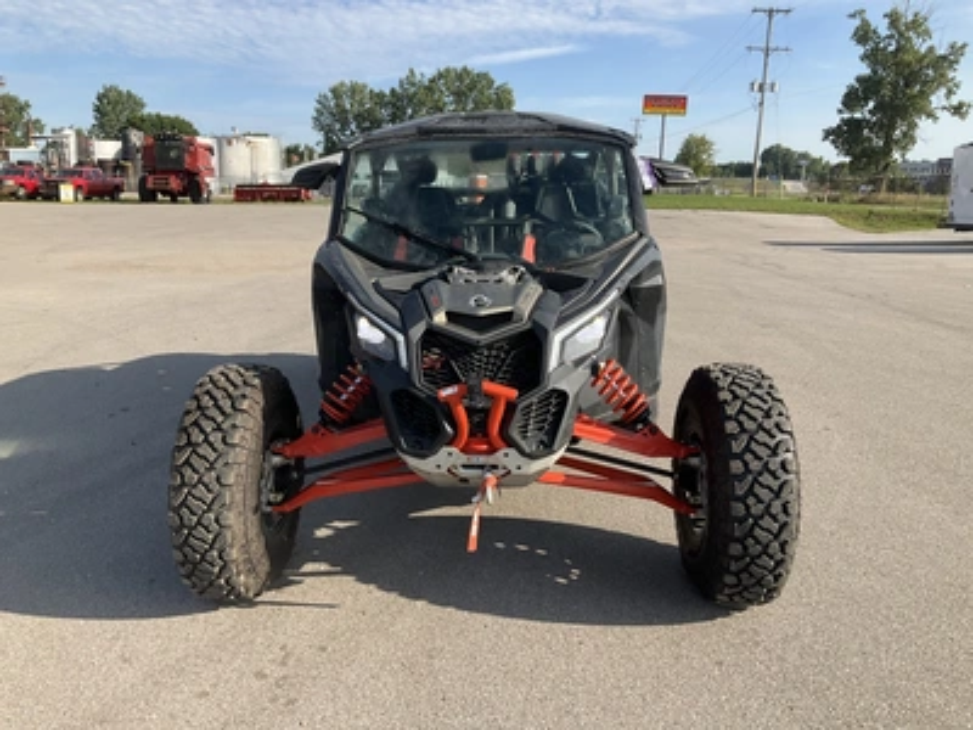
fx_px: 815
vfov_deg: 48.2
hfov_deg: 61.7
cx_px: 486
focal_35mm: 29
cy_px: 365
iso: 25
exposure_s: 1/1098
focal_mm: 3
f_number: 1.8
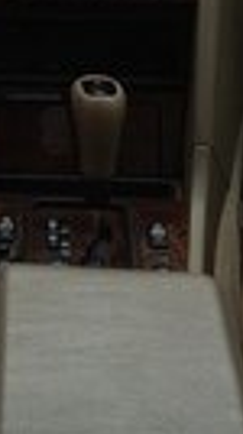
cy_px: -304
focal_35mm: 117
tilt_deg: -11.5
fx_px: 1345
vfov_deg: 16.0
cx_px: -13
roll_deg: +0.1
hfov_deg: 10.2
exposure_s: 1/111
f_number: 2.2
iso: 32
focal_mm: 4.15
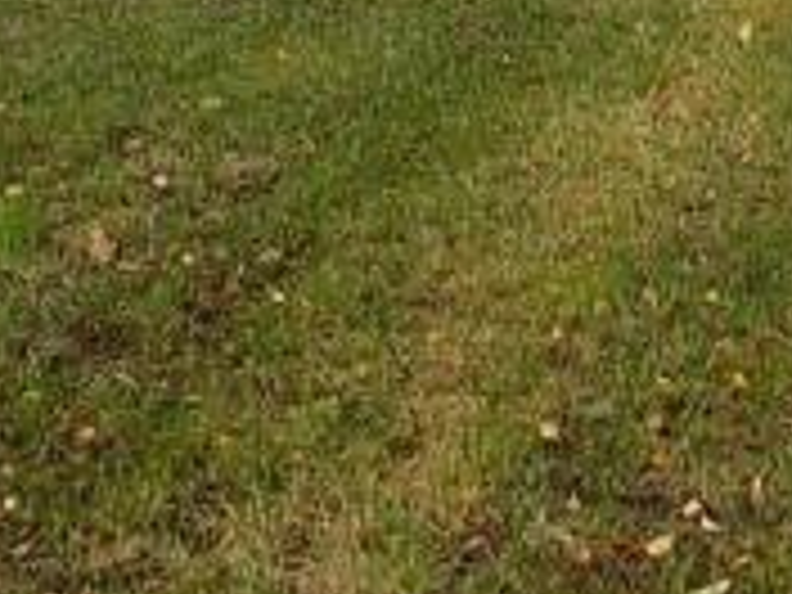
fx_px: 1739
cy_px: -367
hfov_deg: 25.3
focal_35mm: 76
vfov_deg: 17.0
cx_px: 614
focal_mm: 4
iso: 80
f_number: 3.1
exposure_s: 1/125
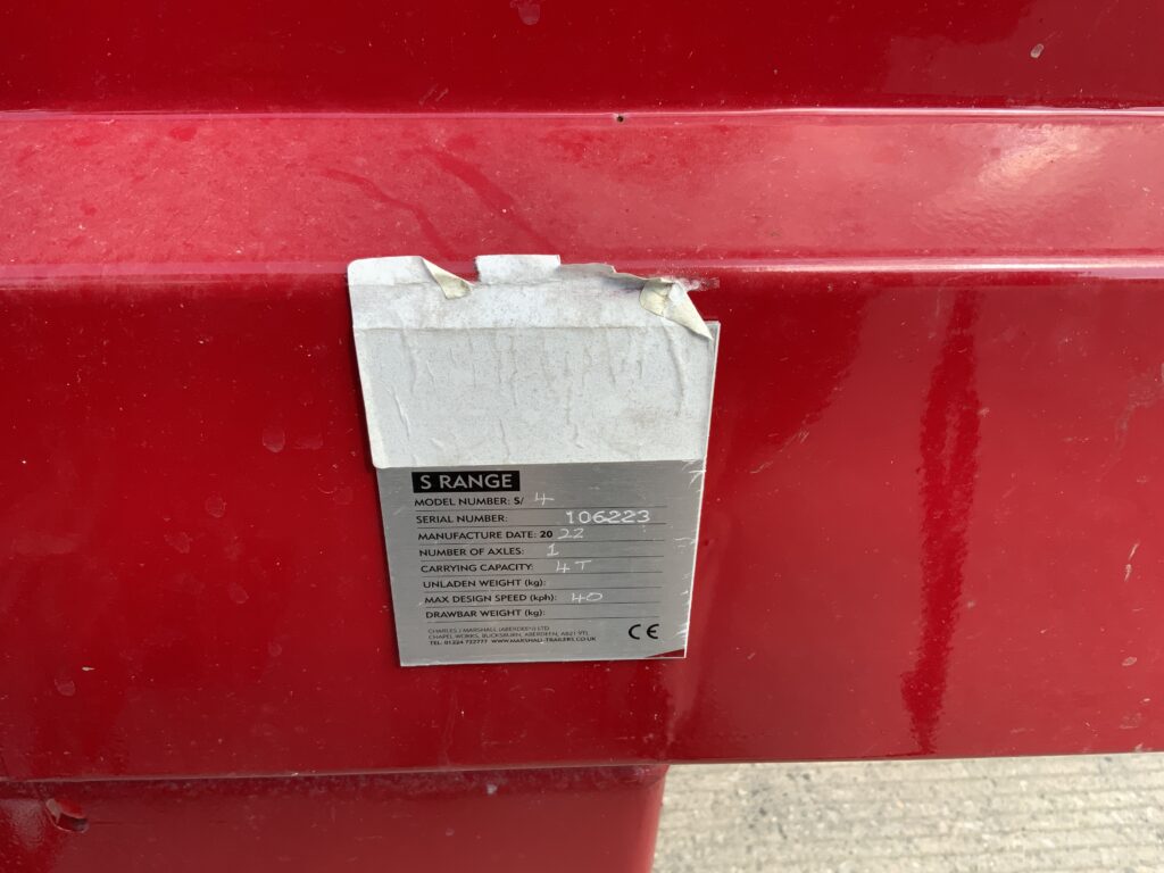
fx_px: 975
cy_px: 436
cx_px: 582
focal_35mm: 29
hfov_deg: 61.7
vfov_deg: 48.2
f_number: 1.8
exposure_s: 1/289
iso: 16
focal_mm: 3
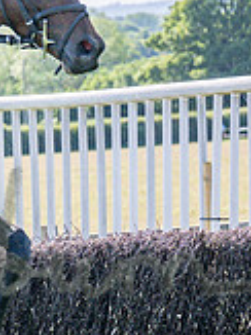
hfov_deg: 3.8
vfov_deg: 5.2
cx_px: -510
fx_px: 3698
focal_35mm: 382
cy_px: 180
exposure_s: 1/2000
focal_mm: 70
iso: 200
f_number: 4
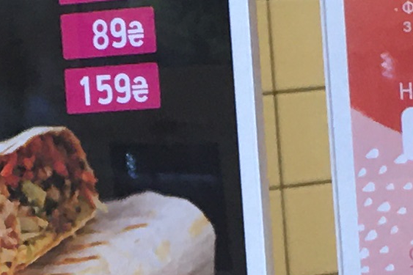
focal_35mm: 216
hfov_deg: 9.5
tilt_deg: -7.1
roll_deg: +4.1
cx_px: 234
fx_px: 2477
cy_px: 370
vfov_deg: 6.3
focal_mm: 4.15
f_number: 2.2
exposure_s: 1/17
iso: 40
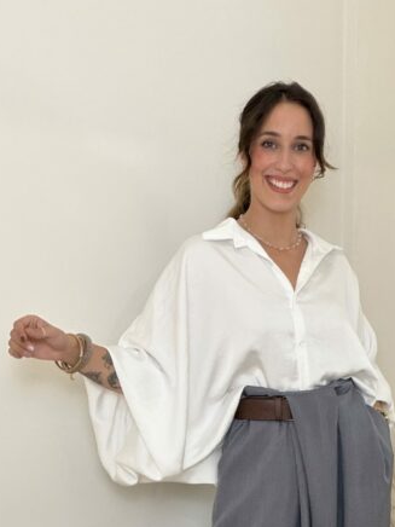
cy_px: 474
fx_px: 837
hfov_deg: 26.2
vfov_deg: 33.1
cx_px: 296
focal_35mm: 55
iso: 100
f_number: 1.9
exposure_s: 1/60
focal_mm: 2.71
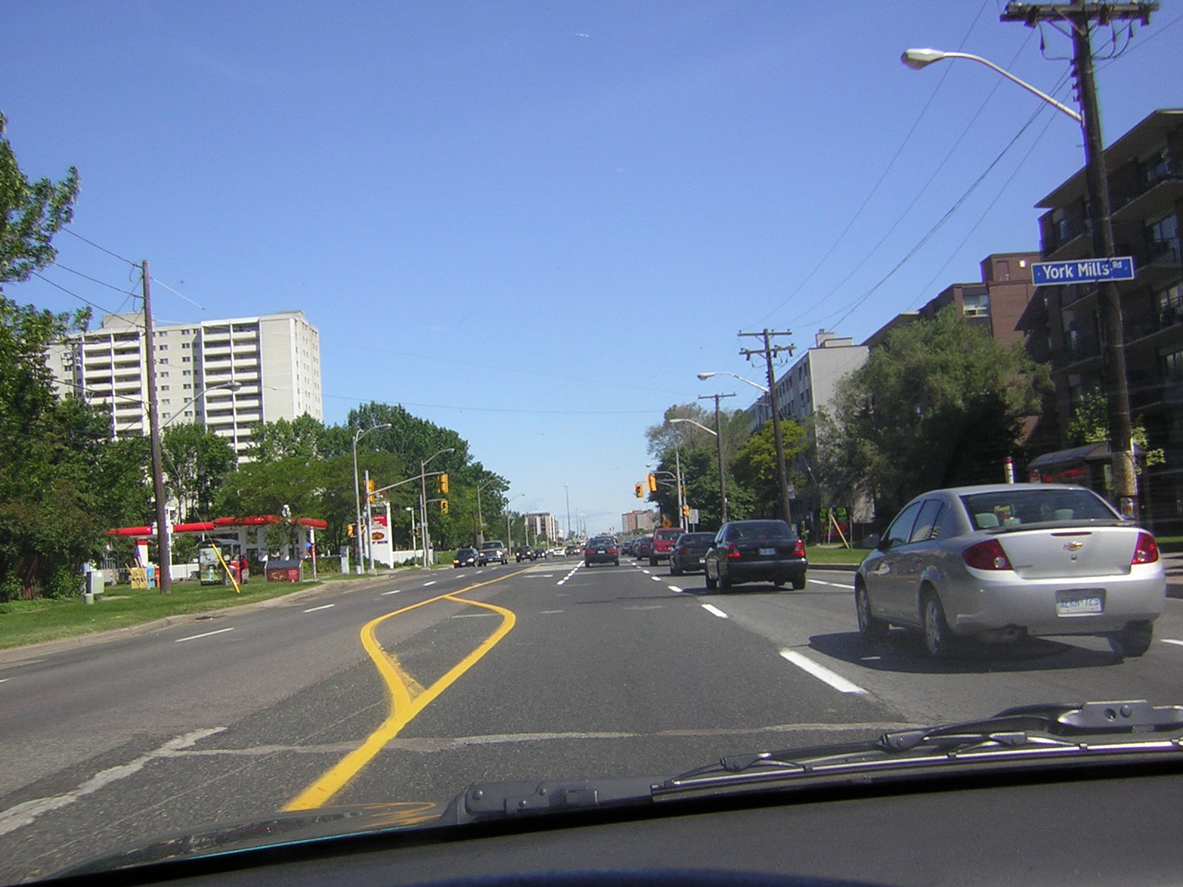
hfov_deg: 51.4
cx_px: 592
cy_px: 444
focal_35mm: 36
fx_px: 1230
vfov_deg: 39.7
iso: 50
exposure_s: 1/264
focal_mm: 4.7
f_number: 5.2
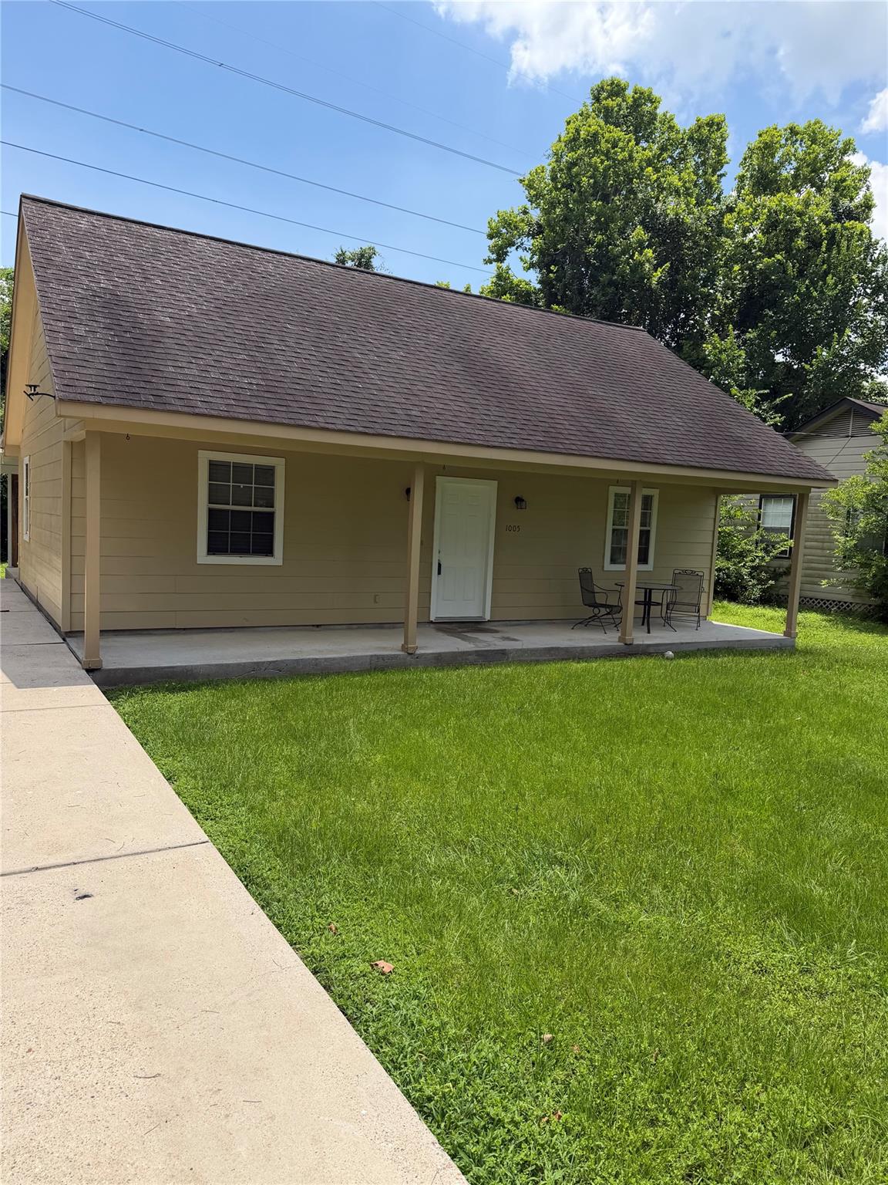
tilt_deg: -4.4
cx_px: 444
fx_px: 821
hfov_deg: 56.8
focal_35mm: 24
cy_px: 592
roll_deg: -2.8
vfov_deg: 71.6
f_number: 1.78
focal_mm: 6.76
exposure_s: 1/3759
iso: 80
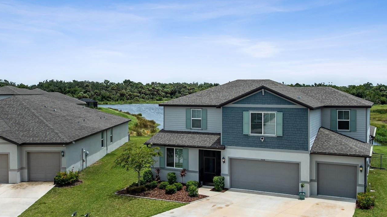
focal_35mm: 33
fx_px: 339
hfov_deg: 59.0
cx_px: 231
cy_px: 138
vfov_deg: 35.4
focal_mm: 12.29
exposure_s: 1/3200
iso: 120
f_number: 2.8
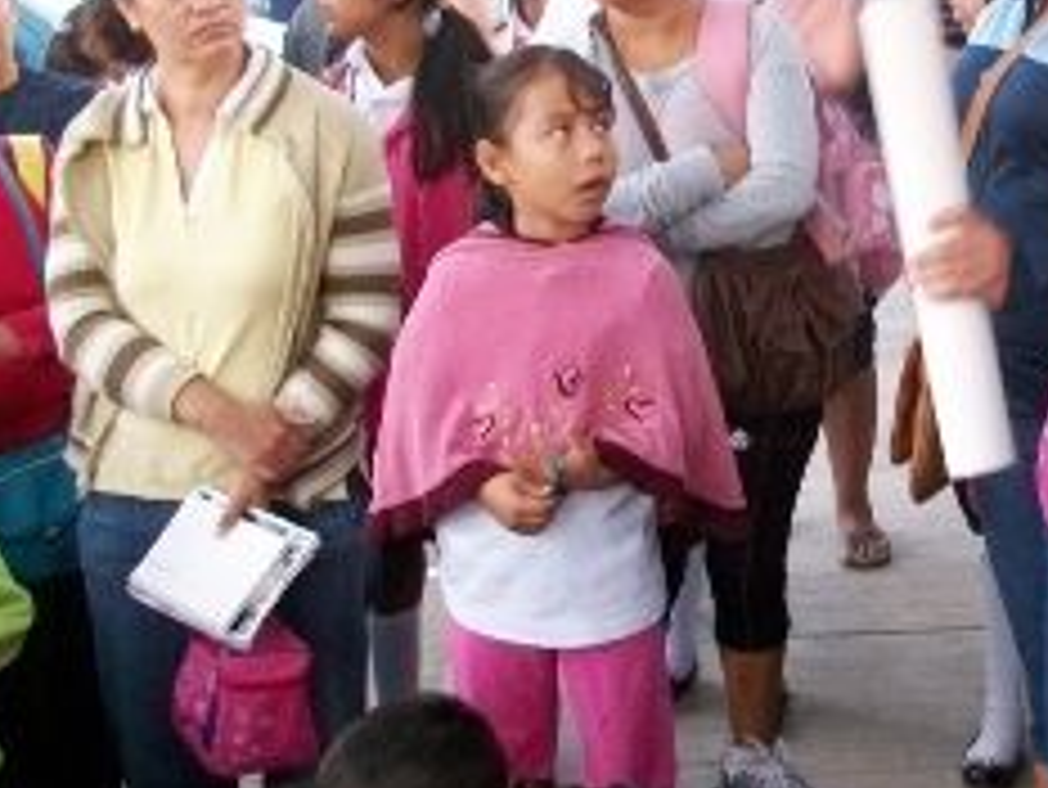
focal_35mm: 75
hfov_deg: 24.6
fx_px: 2272
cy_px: 218
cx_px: 1079
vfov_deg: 19.5
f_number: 3.1
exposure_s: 1/30
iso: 160
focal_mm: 6.3
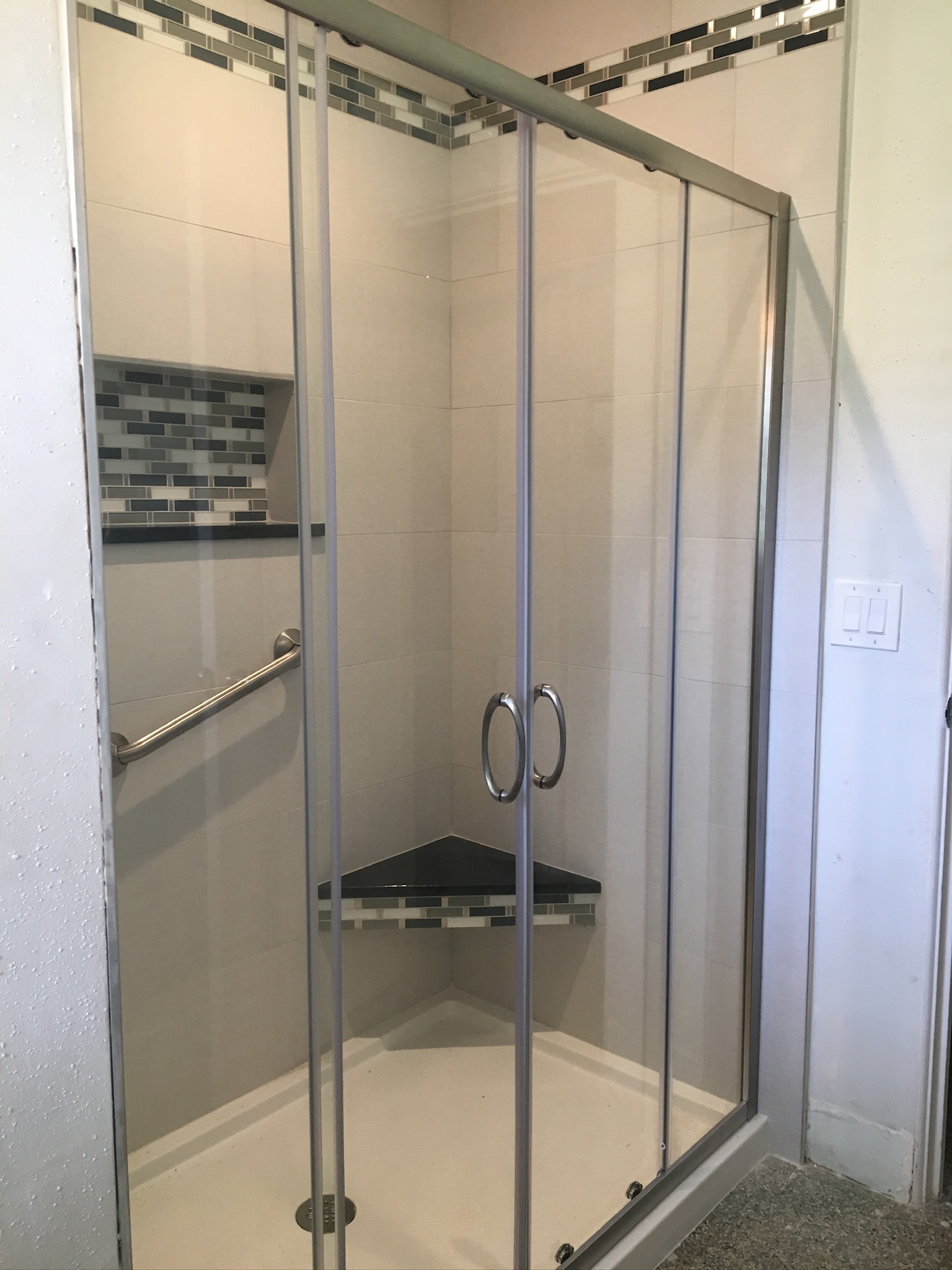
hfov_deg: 48.2
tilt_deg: -6.6
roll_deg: +2.4
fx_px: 1063
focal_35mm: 29
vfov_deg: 61.7
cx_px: 476
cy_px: 635
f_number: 2.2
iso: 80
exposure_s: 1/30
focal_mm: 4.15
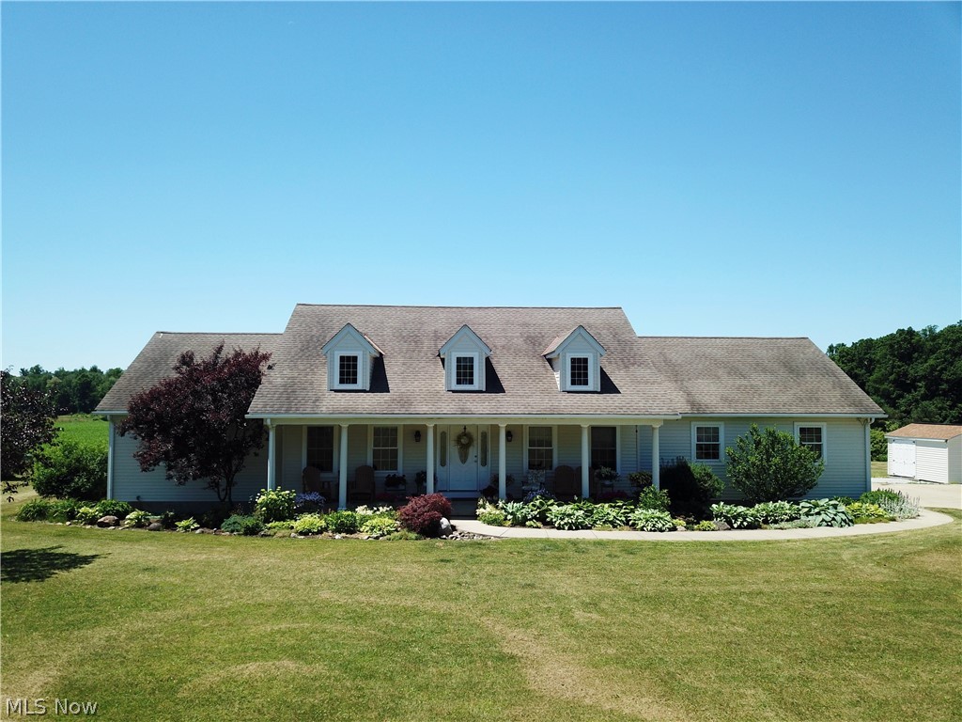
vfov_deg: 53.1
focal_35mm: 26
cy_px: 361
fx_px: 723
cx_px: 481
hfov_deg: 67.3
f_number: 2.2
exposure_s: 1/1397
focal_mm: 4.73
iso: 100
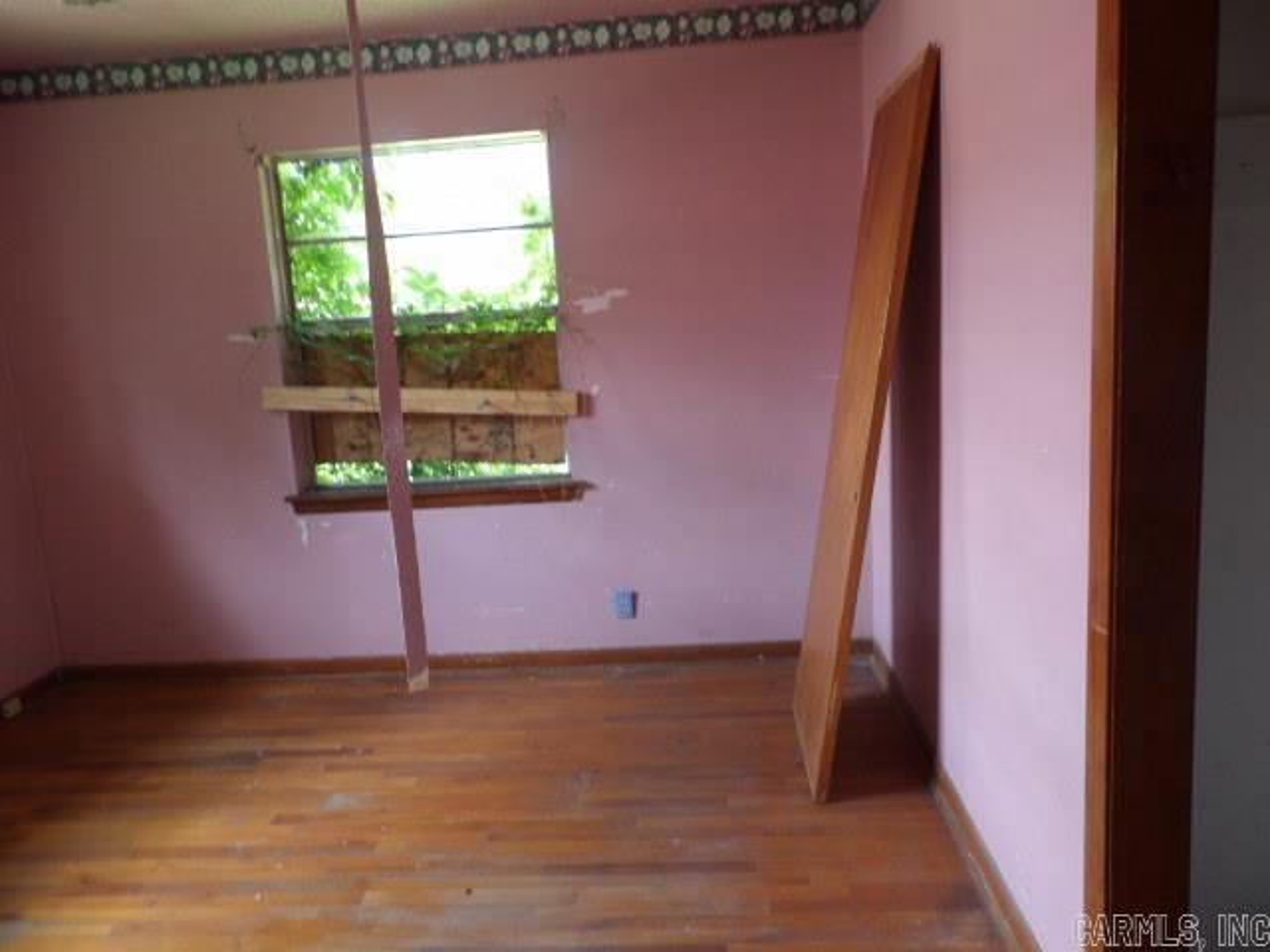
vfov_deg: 56.8
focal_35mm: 24
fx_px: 881
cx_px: 635
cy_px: 476
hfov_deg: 71.6
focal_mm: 4.3
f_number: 2.8
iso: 152
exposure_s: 1/33
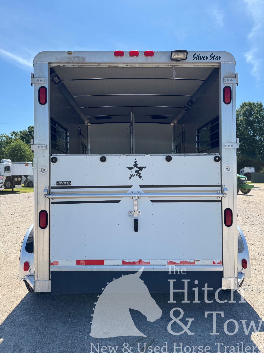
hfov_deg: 56.8
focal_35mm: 24
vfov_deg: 71.6
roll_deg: +0.0
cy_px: 176
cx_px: 132
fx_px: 244
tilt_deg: -0.4
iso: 80
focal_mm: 6.76
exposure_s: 1/3802
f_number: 1.78
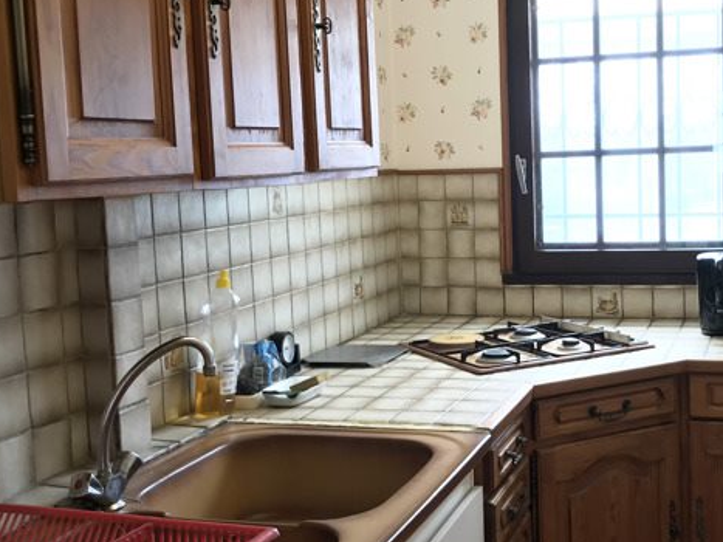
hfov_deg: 38.9
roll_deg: +1.8
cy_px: 257
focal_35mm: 48
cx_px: 512
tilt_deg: -4.8
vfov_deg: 30.2
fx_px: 1002
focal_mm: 3.99
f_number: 1.8
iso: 25
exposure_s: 1/50
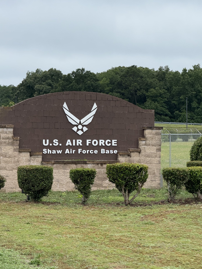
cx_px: 101
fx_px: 965
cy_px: 137
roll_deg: +0.5
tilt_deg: -2.4
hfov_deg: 12.0
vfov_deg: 15.9
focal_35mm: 124
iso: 64
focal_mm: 15.66
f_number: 2.8
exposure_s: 1/369
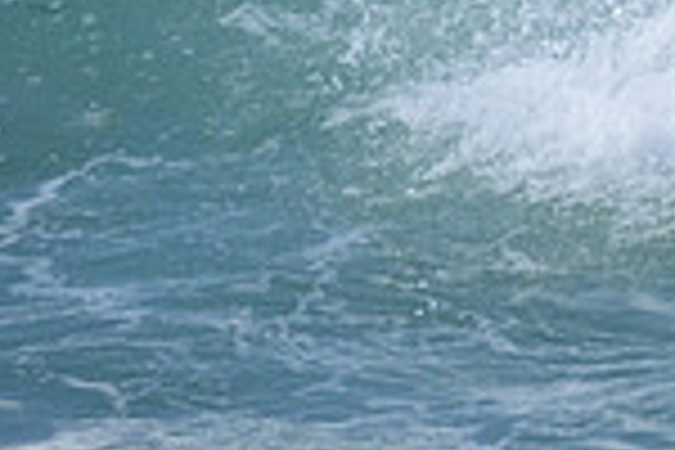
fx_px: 57820
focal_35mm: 3084
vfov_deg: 0.4
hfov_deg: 0.7
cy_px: -133
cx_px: 819
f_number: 11
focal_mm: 800
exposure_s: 1/1000
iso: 4500
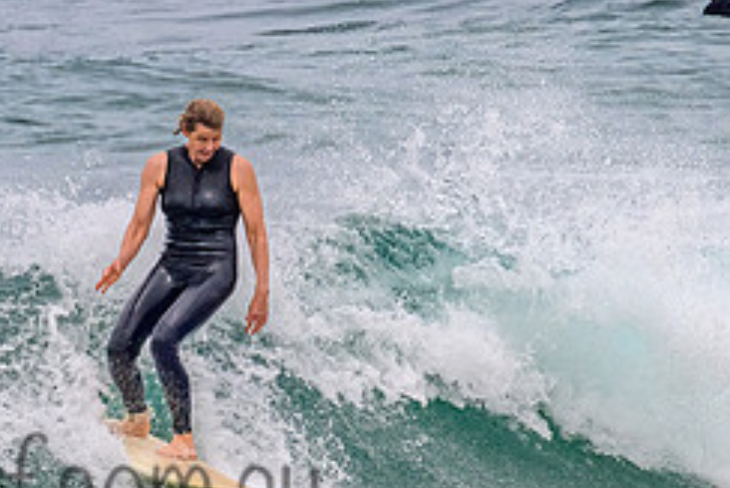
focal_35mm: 2386
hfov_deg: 0.9
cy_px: 358
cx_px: 200
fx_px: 48410
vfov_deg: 0.6
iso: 900
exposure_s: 1/2000
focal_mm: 800
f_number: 11
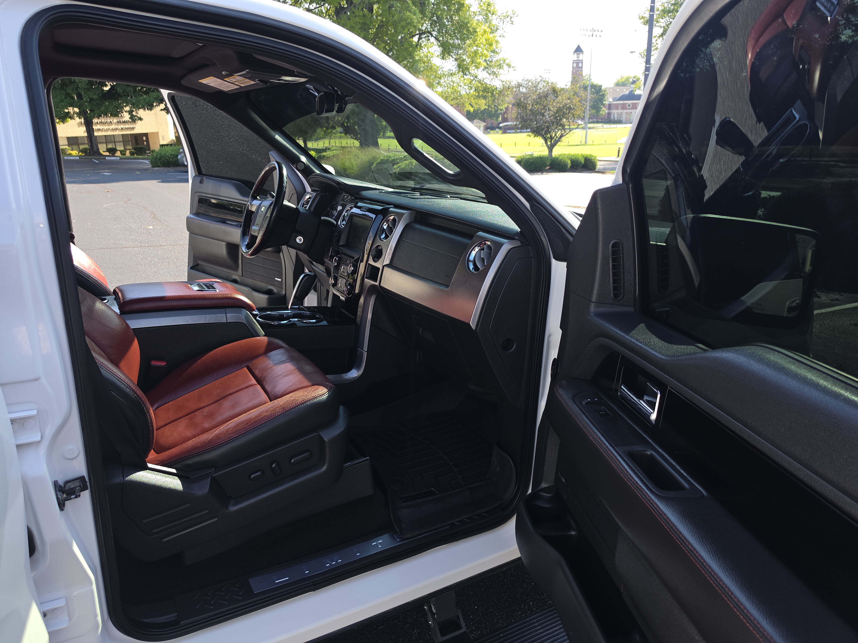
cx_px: 429
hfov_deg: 73.9
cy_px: 322
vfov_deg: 58.9
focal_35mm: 23
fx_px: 570
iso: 10
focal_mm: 6.5
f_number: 1.4
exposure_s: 1/159
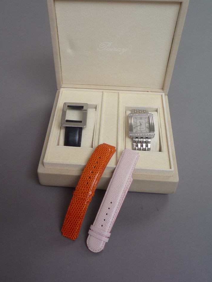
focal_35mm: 38
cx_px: 84
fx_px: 310
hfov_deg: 37.6
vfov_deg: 48.9
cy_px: 124
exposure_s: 1/60
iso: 100
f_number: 3.3
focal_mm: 5.2
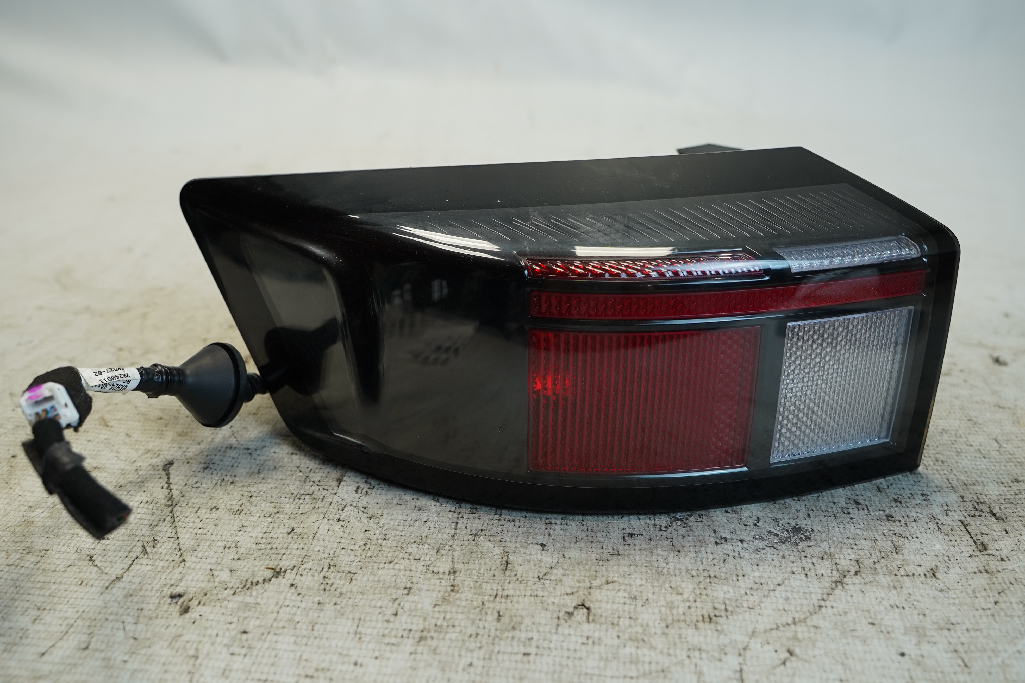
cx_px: 512
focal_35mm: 33
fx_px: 940
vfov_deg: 40.0
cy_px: 342
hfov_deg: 57.2
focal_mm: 22
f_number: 4
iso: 400
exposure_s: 1/160
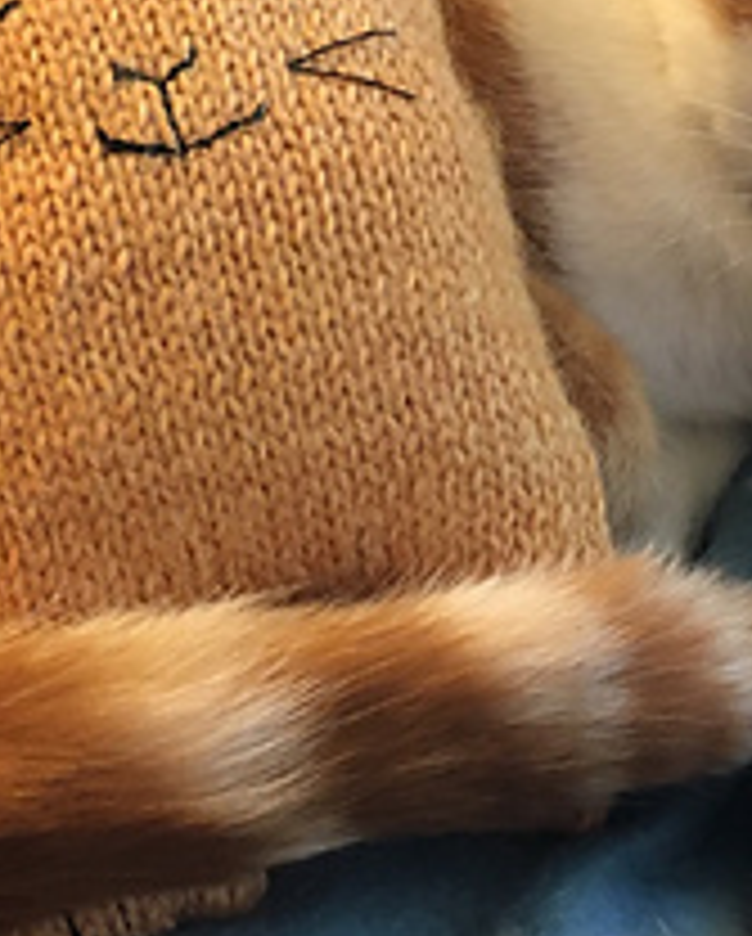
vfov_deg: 21.4
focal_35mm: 87
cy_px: 81
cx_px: 248
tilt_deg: -25.9
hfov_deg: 17.7
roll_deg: -1.7
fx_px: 2415
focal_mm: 4.15
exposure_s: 1/30
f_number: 2.2
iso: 125
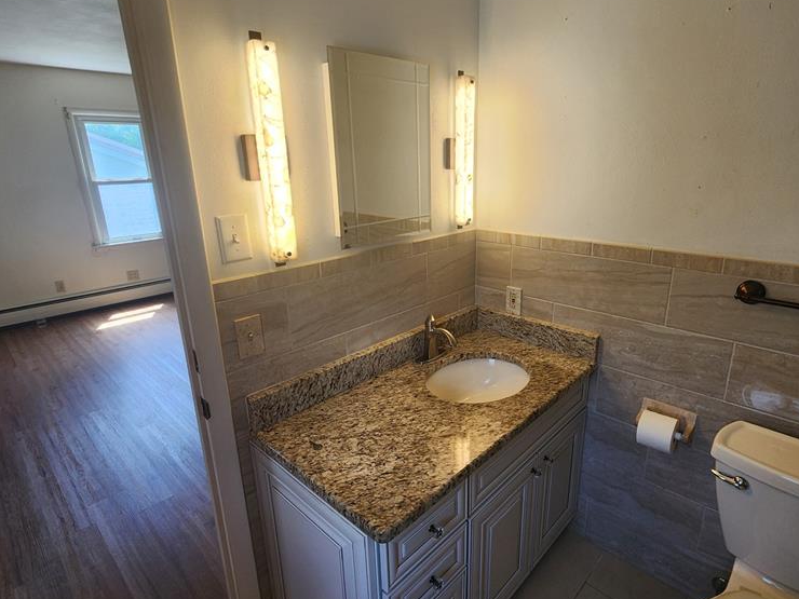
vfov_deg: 71.6
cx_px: 430
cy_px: 295
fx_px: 415
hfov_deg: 87.6
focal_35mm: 18
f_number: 2.2
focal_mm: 2.2
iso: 50
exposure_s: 1/60
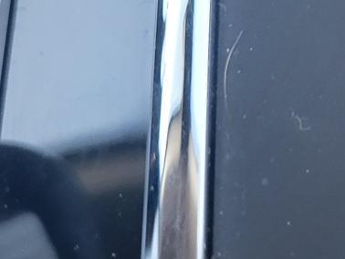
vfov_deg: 16.2
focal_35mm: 88
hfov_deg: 20.3
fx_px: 878
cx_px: 453
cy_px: -44
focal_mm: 5.4
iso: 250
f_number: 1.8
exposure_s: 1/50
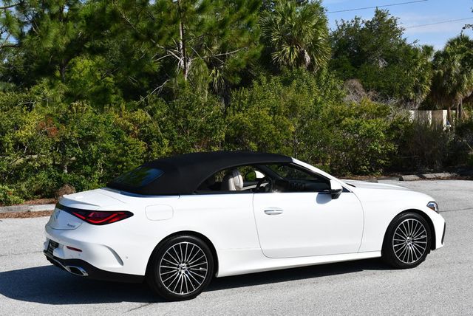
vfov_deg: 23.4
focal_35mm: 58
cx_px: 236
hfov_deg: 34.5
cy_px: 158
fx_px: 763
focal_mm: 29
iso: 100
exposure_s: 1/320
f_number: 8
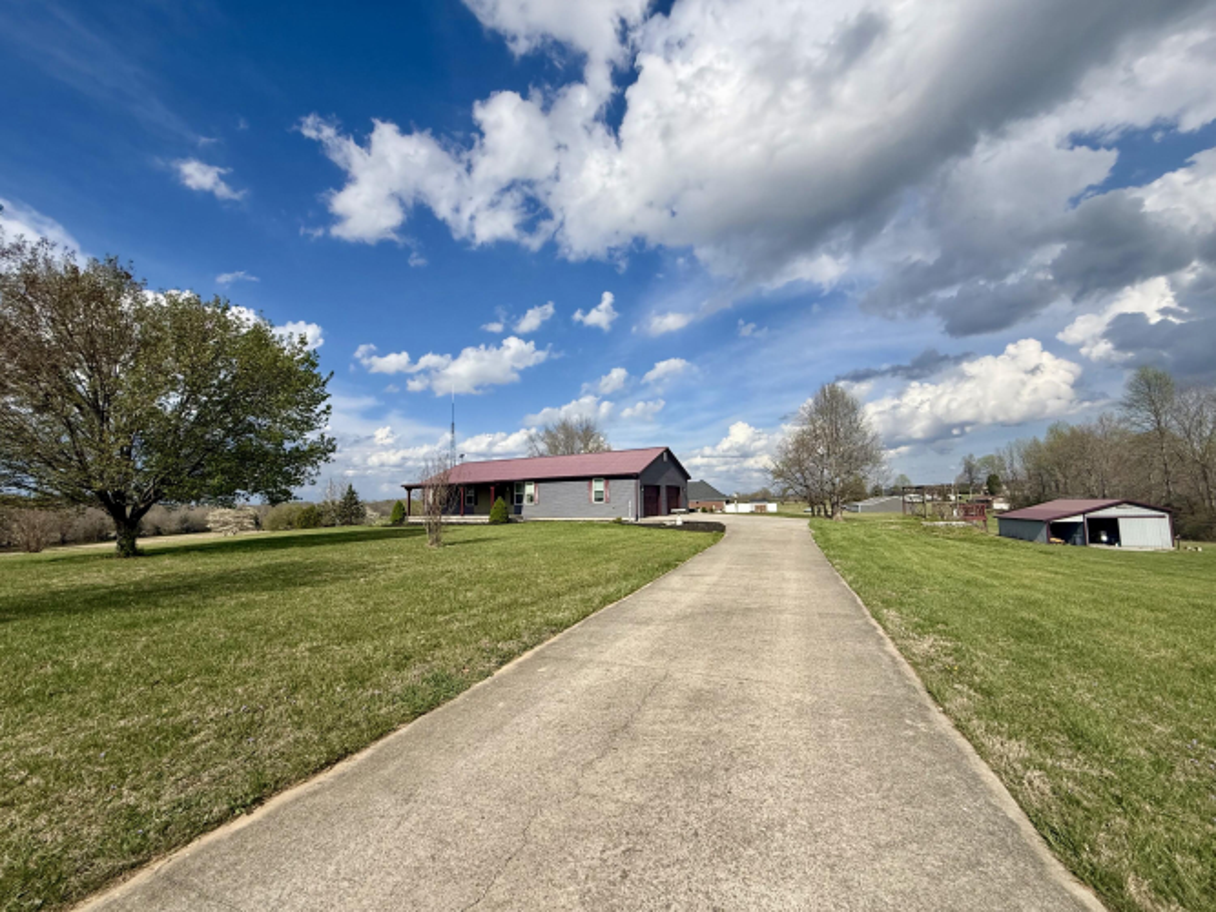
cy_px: 456
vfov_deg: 85.7
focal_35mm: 14
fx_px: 492
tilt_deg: +5.7
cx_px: 608
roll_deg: +0.9
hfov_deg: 102.1
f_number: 2.2
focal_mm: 2.22
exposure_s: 1/4425
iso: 50
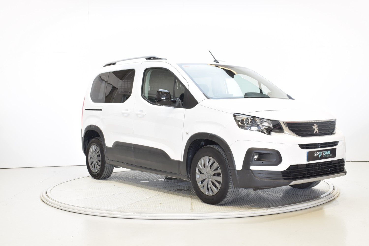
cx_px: 184
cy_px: 123
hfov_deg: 45.0
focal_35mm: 44
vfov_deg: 30.8
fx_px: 446
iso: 100
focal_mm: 29
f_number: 14
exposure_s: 1/1.6
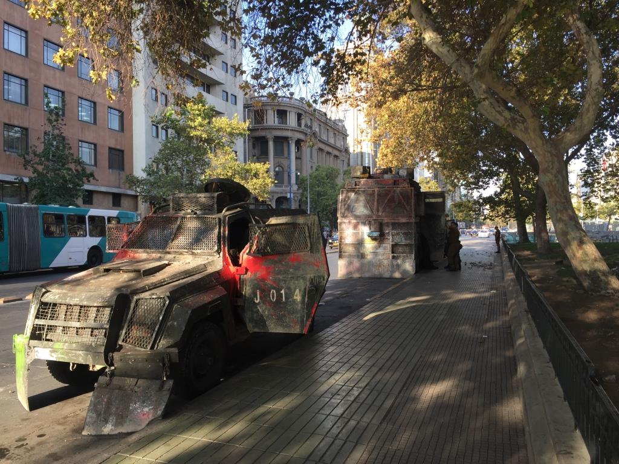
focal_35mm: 29
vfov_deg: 48.2
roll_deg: -0.5
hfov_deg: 61.7
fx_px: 519
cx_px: 310
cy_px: 232
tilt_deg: +0.6
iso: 32
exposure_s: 1/278
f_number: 2.2
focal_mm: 4.15
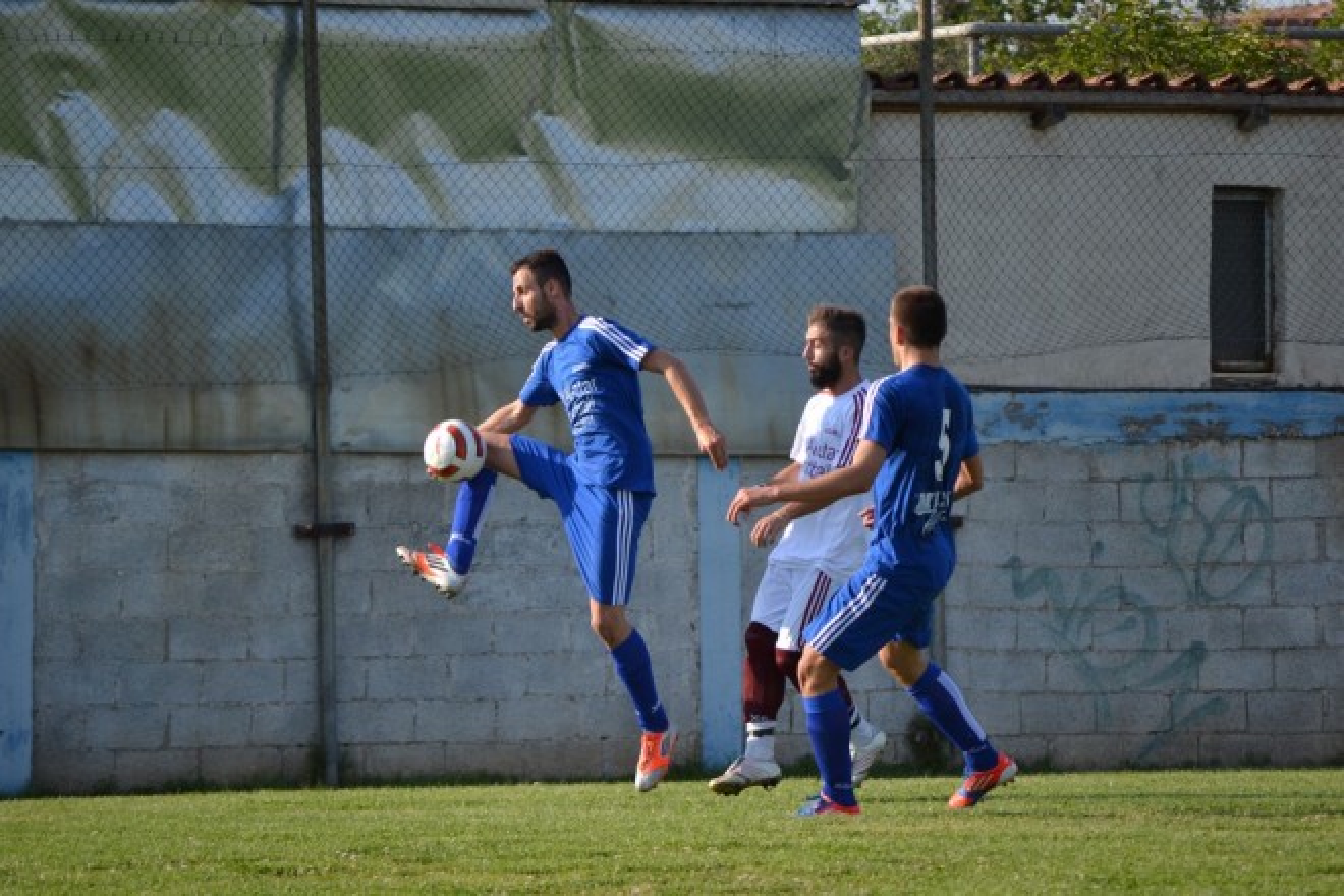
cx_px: 672
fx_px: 11199
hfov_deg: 6.9
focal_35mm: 300
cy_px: 448
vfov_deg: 4.6
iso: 400
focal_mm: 200
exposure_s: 1/1000
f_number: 5.6
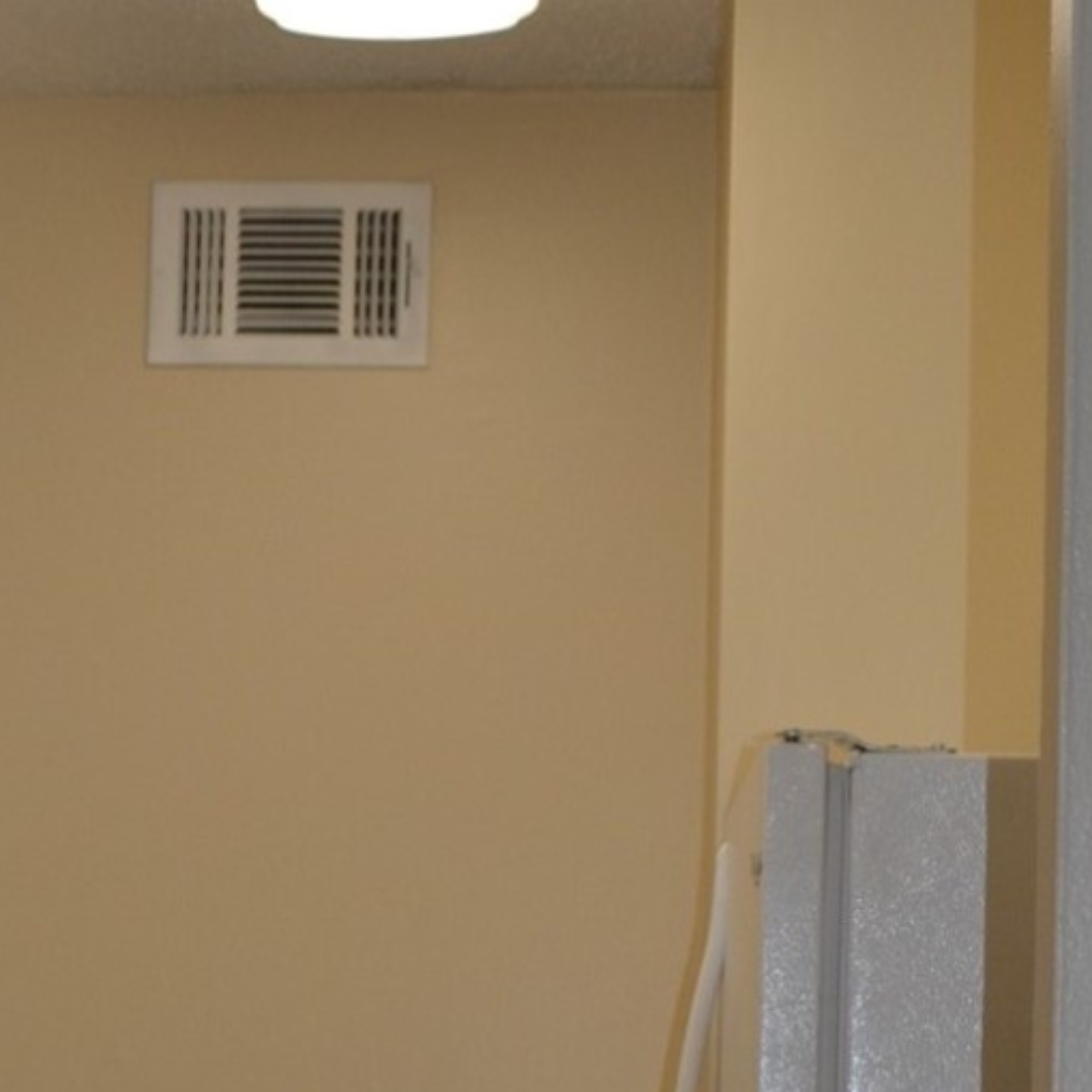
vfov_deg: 14.2
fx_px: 4247
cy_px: 1285
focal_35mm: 119
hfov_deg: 14.6
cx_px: 217
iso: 250
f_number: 4
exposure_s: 1/125
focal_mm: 22
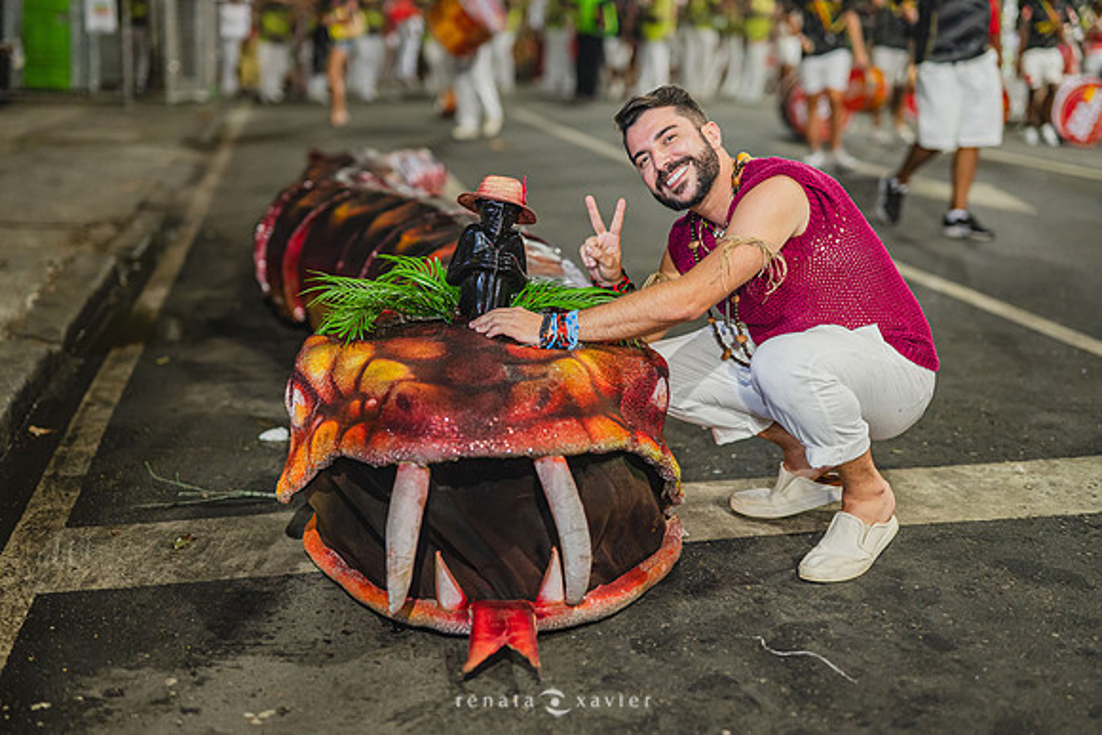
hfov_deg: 39.6
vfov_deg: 27.0
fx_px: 1531
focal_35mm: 50
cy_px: 368
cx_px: 551
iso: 1600
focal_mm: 50
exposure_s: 1/400
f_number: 1.6
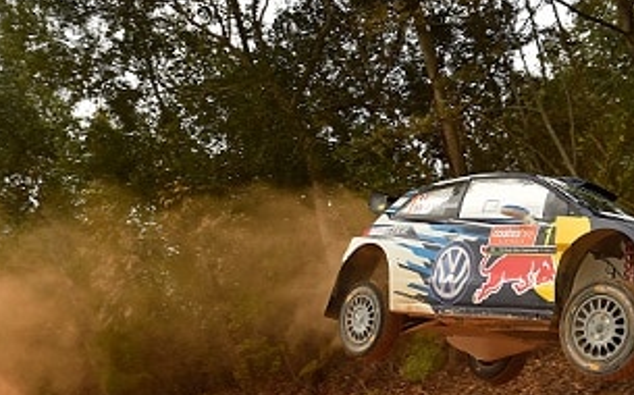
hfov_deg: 40.0
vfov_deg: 25.6
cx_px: 399
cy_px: 274
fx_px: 863
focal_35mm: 50
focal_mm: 34
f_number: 6.3
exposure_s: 1/1250
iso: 500
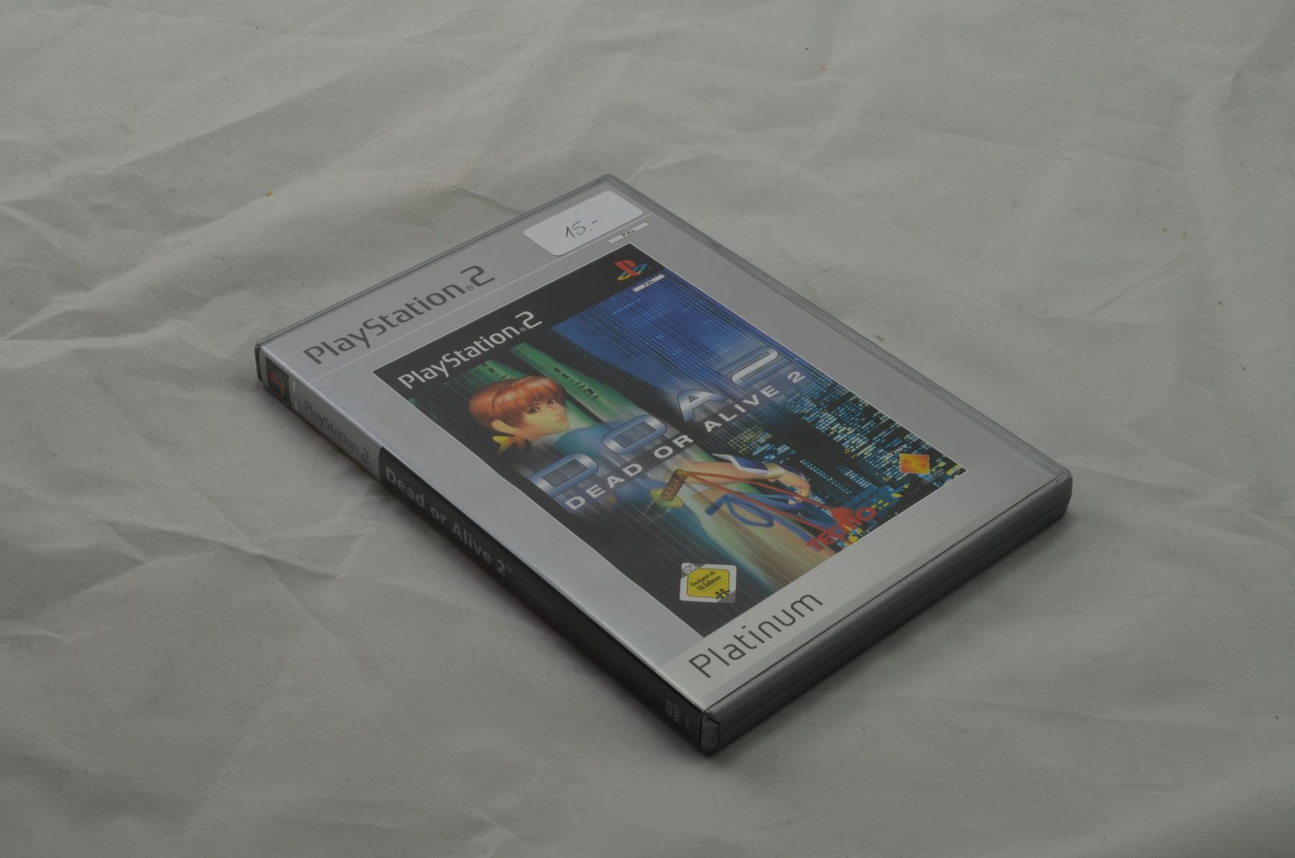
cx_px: 648
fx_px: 2154
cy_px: 429
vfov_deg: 22.5
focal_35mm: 60
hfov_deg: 33.5
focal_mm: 40
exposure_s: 1/3
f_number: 20
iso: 100
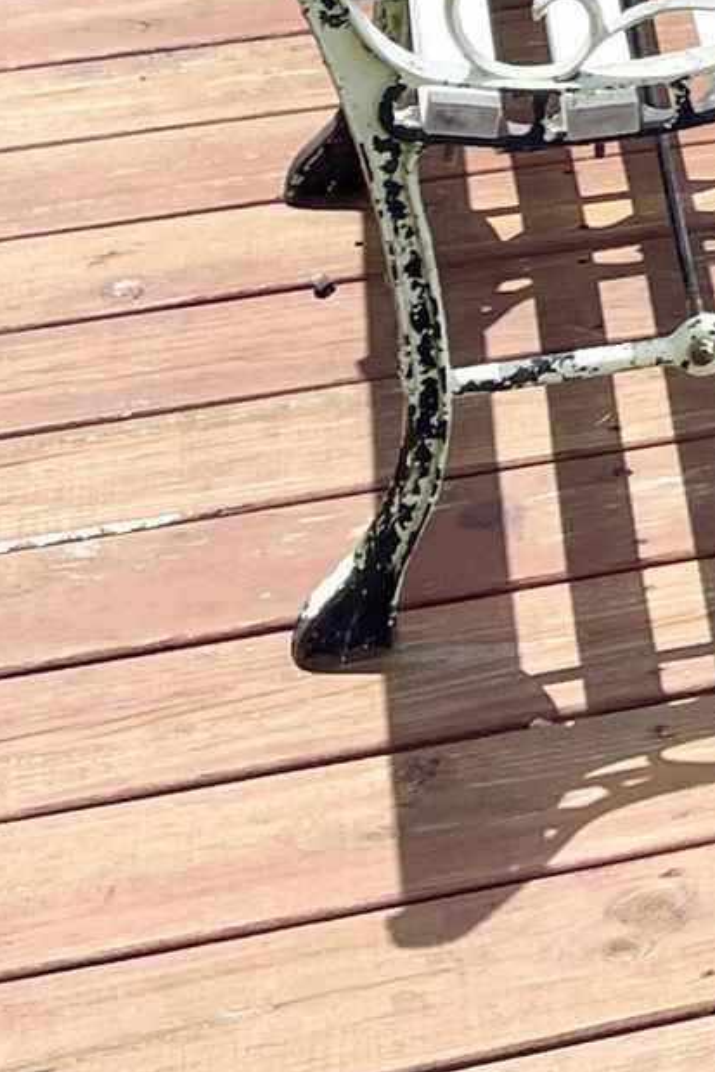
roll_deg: -3.5
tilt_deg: -15.3
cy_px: -577
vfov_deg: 14.7
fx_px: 3841
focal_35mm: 129
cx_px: 1849
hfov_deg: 9.3
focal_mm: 5.1
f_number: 1.6
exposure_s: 1/3559
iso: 32
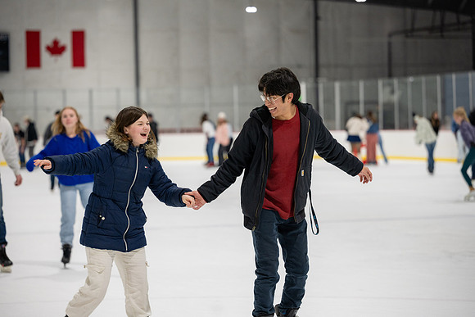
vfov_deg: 11.4
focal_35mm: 120
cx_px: 238
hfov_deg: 17.1
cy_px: 158
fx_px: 1584
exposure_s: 1/500
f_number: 3.2
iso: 400
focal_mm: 120
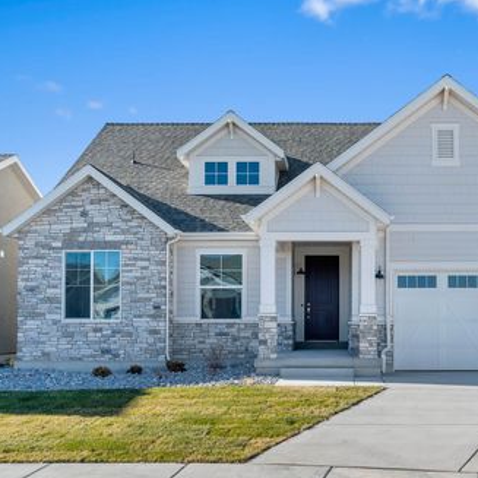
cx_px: 316
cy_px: 242
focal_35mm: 39
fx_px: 609
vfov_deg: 42.8
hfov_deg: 42.3
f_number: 8
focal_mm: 30
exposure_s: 1/80
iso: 320
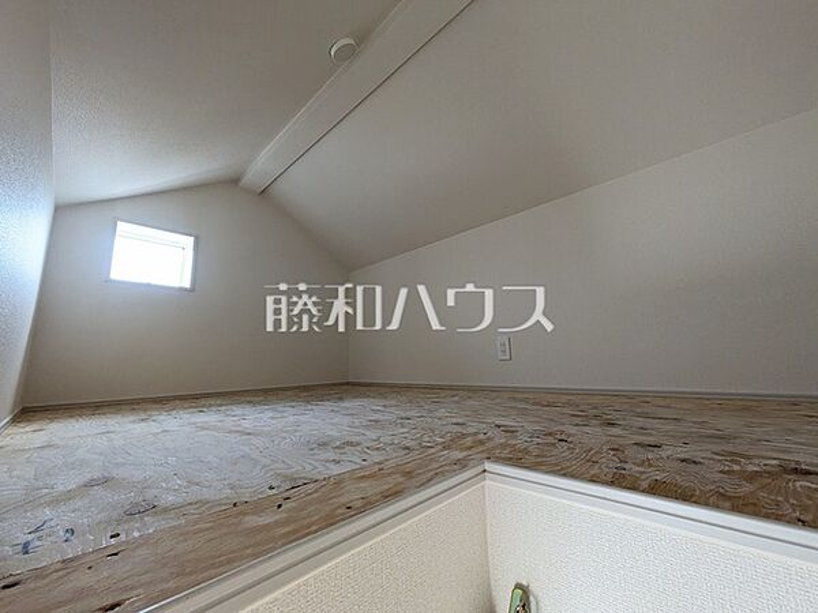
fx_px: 331
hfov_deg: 102.1
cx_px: 409
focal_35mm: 14
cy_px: 306
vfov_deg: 85.7
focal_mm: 1.83
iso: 168
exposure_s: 1/100
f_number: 2.2
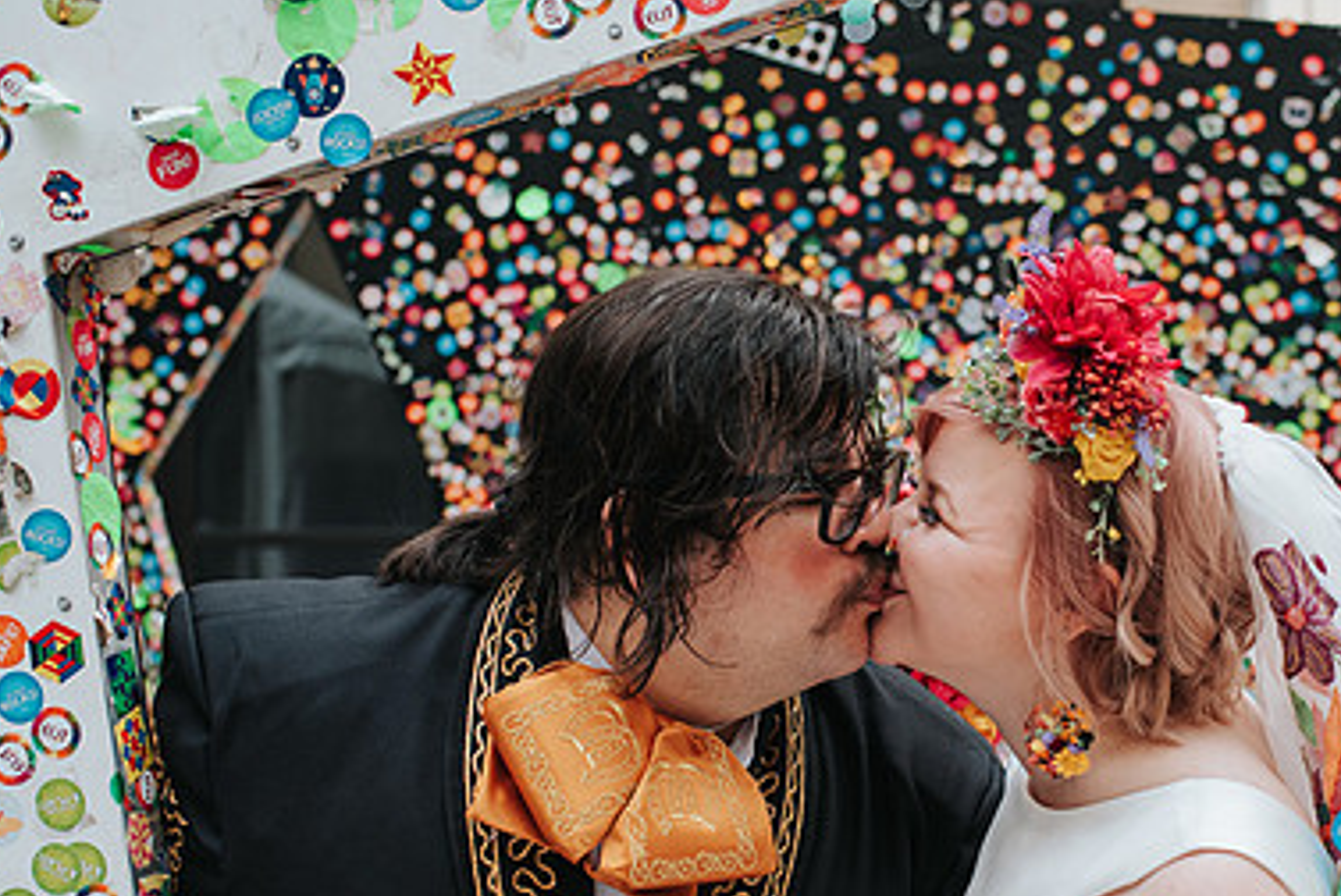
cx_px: 921
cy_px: 560
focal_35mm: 55
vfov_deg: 24.6
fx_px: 2050
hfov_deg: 35.8
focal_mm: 35
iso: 720
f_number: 3.5
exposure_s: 1/1250
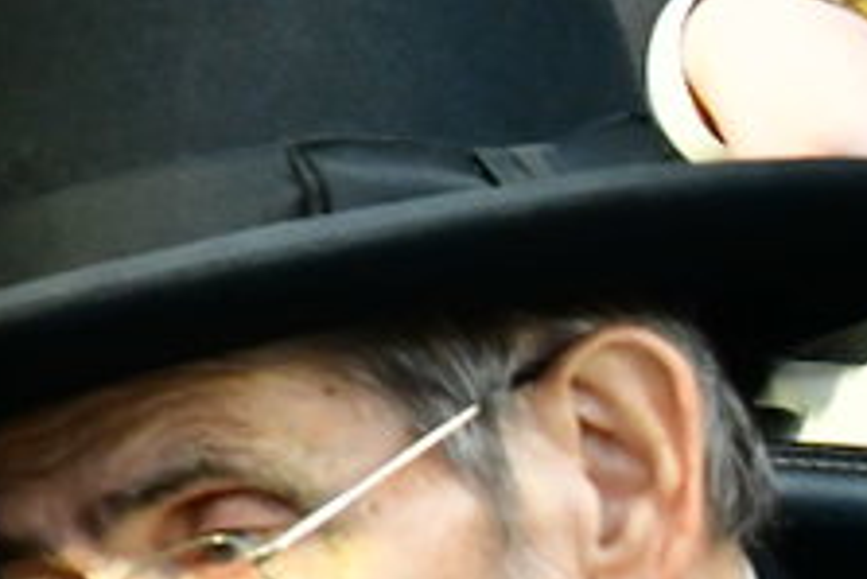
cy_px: 126
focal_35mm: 301
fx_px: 7254
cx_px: -1221
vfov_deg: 4.6
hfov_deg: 6.5
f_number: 5.6
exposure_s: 1/125
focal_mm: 48
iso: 3200
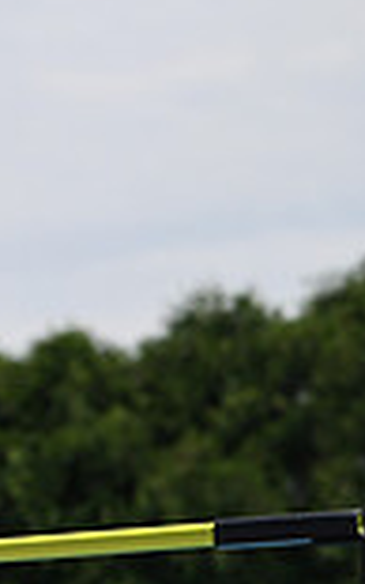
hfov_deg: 3.5
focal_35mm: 369
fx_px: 5868
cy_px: 608
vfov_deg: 5.7
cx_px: -700
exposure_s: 1/2500
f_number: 4.5
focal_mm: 97
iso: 200
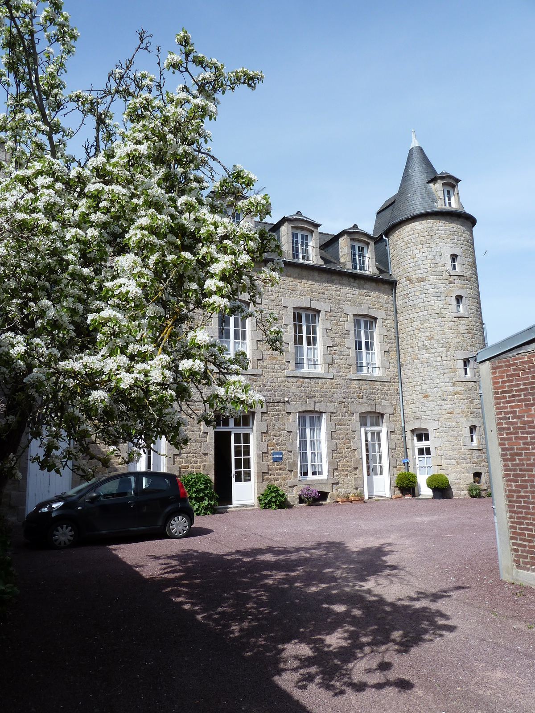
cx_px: 268
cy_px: 356
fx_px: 515
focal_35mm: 25
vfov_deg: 69.4
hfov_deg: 54.9
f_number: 4.5
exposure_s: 1/400
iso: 80
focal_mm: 4.1
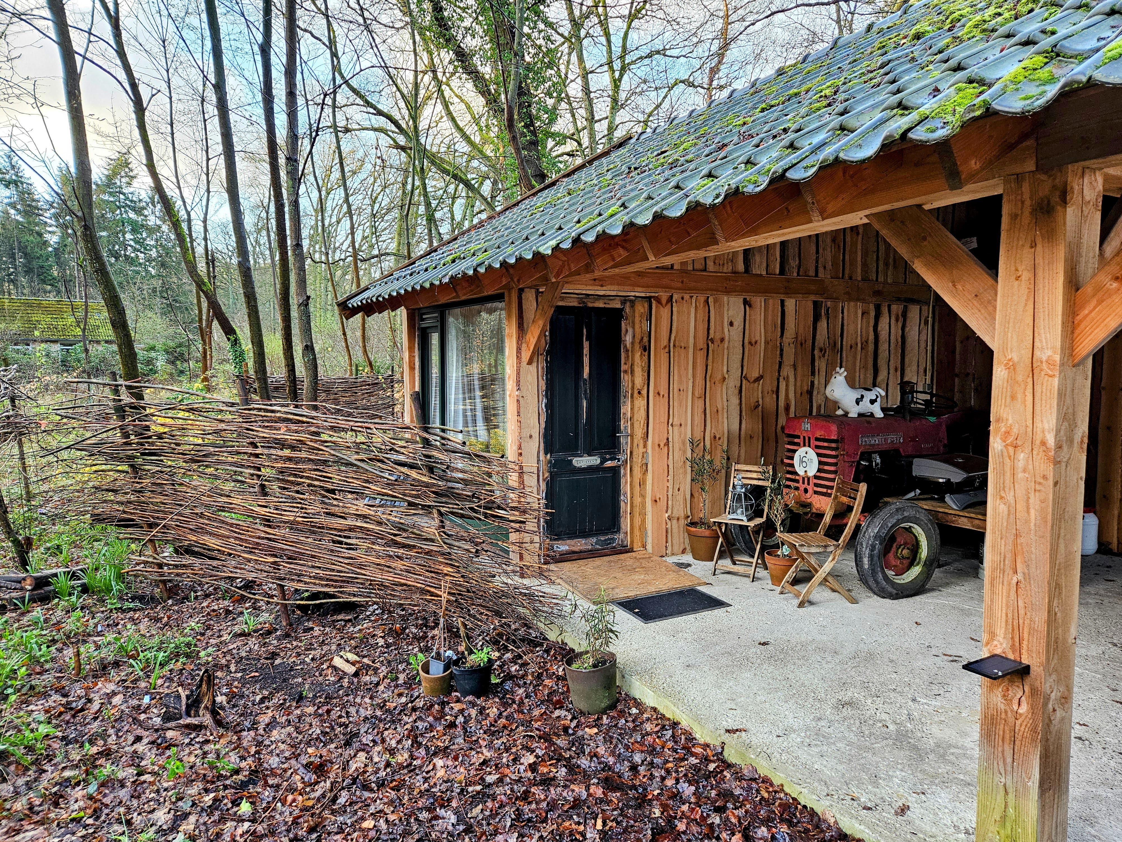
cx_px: 561
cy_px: 421
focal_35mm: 23
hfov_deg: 73.9
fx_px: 745
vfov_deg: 58.9
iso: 125
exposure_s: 1/100
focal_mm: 5.4
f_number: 1.8
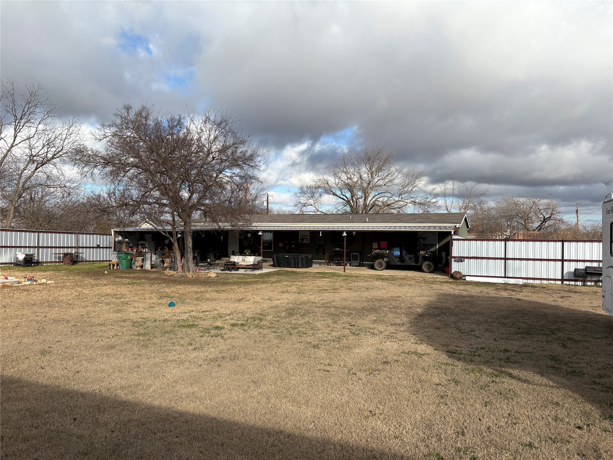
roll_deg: -0.8
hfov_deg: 67.3
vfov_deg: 53.1
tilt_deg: +0.2
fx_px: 460
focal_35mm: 26
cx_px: 306
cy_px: 230
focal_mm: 5.96
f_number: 1.6
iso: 50
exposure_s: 1/3448
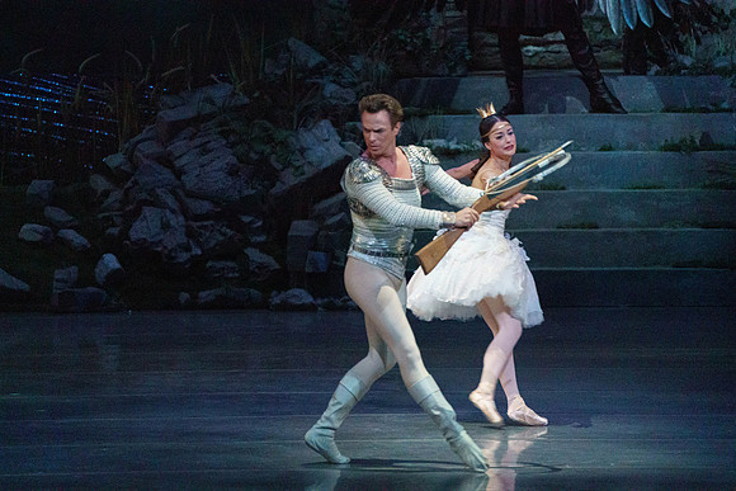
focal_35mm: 385
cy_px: 246
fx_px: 7873
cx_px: 368
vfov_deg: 3.6
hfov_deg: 5.4
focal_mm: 385
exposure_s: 1/320
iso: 8000
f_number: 5.6
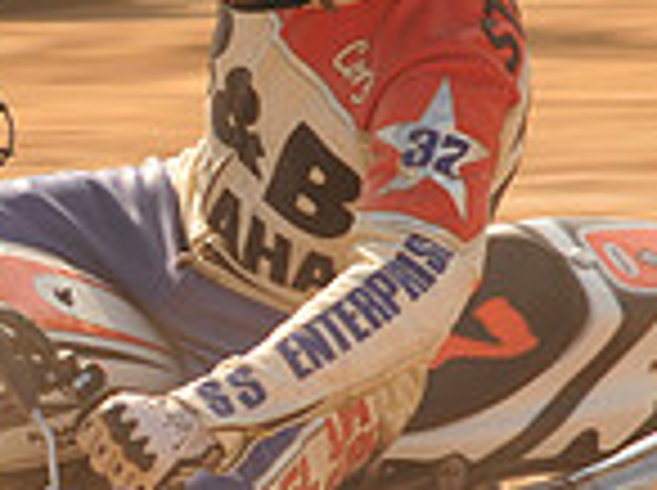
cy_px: 342
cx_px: 122
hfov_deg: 2.6
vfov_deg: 1.9
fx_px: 14496
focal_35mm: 765
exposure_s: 1/400
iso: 200
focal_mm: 200
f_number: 9
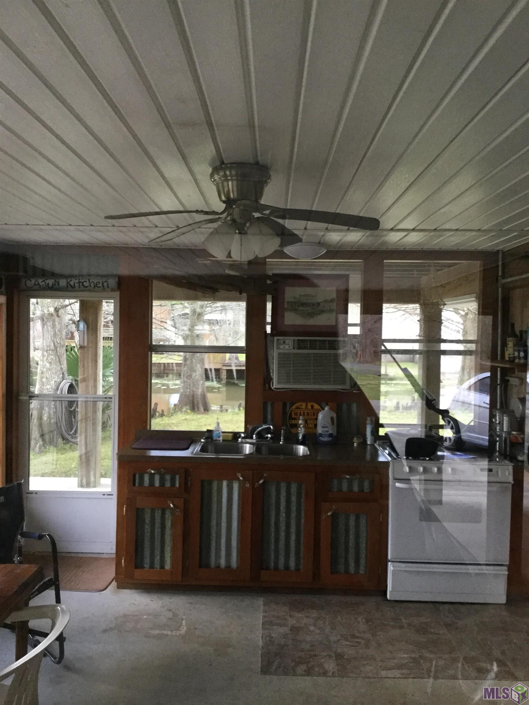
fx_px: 632
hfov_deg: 45.4
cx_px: 264
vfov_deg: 58.4
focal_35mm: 31
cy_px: 352
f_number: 2.4
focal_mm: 3.3
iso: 160
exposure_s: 1/30
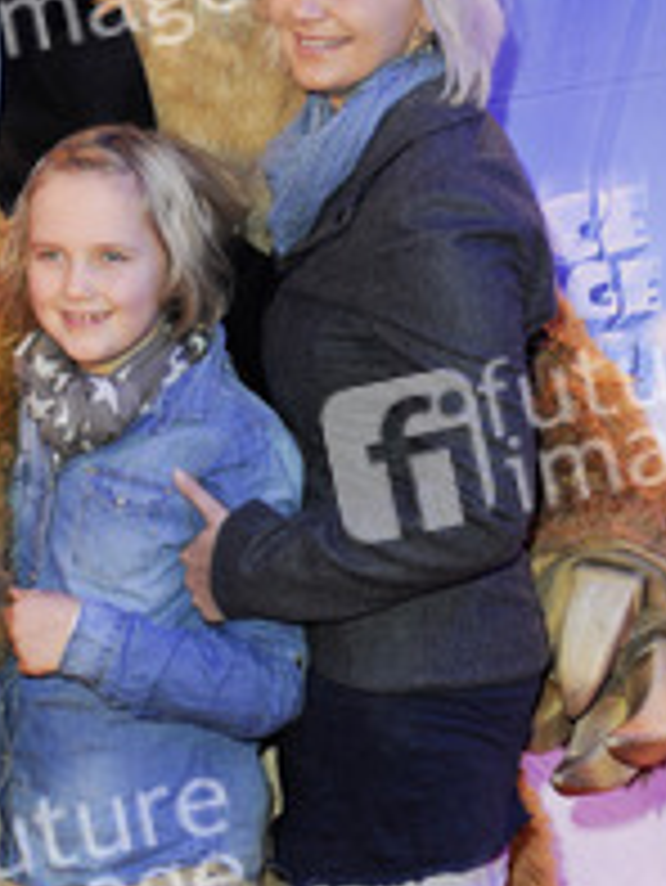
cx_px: 146
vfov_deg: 22.5
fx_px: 2204
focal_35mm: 86
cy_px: 211
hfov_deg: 17.1
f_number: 5
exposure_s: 1/200
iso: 1600
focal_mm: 44
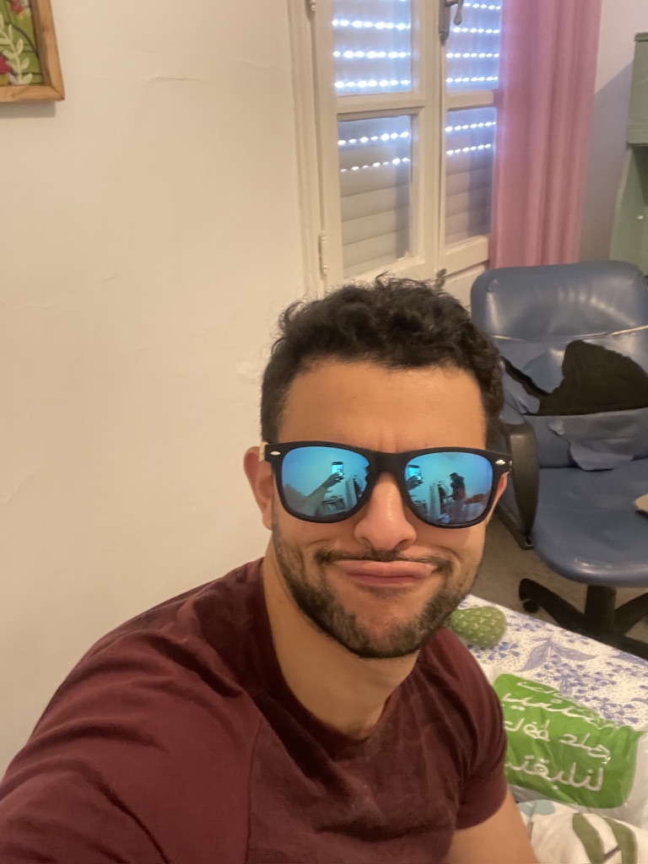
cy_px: 432
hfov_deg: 46.8
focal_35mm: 30
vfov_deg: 60.0
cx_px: 324
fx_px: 749
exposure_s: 1/17
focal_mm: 2.71
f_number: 2.2
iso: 800
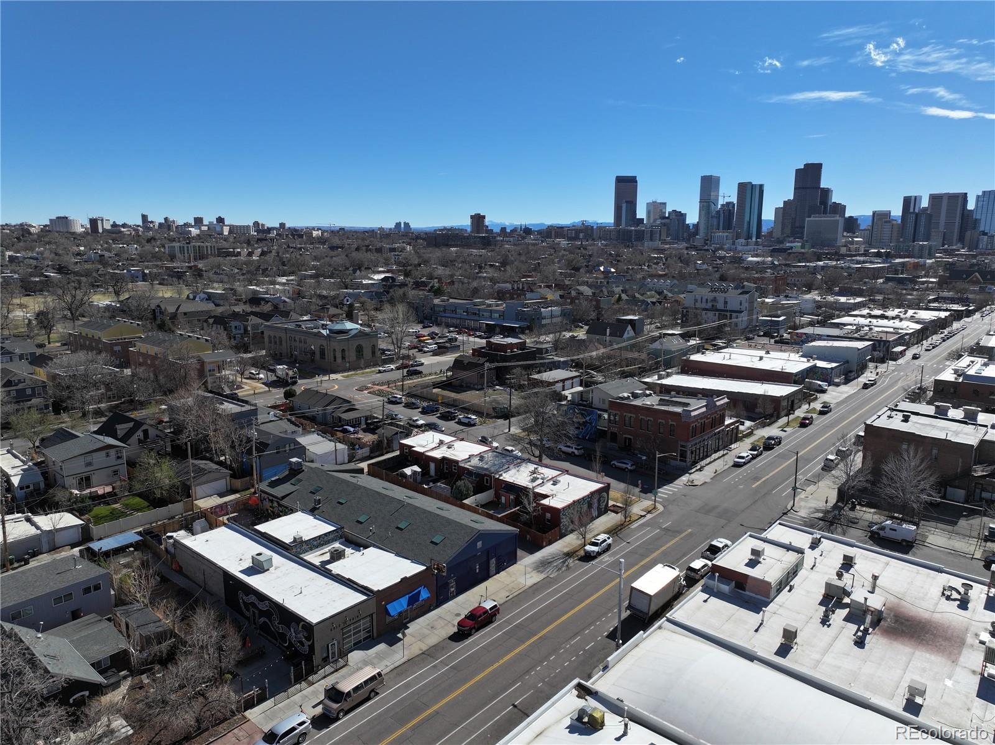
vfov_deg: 56.8
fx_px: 689
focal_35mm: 24
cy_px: 372
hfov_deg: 71.6
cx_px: 498
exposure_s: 1/3200
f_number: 2.8
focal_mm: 12.29
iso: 110
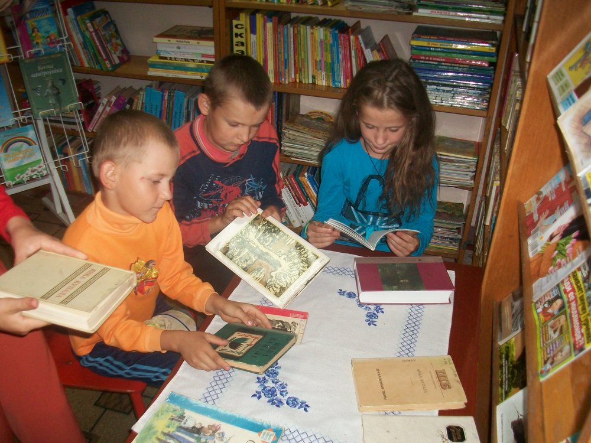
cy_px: 222
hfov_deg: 54.0
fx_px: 580
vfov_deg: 41.8
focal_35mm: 34
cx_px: 296
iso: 120
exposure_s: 1/60
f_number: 2.8
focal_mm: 5.7
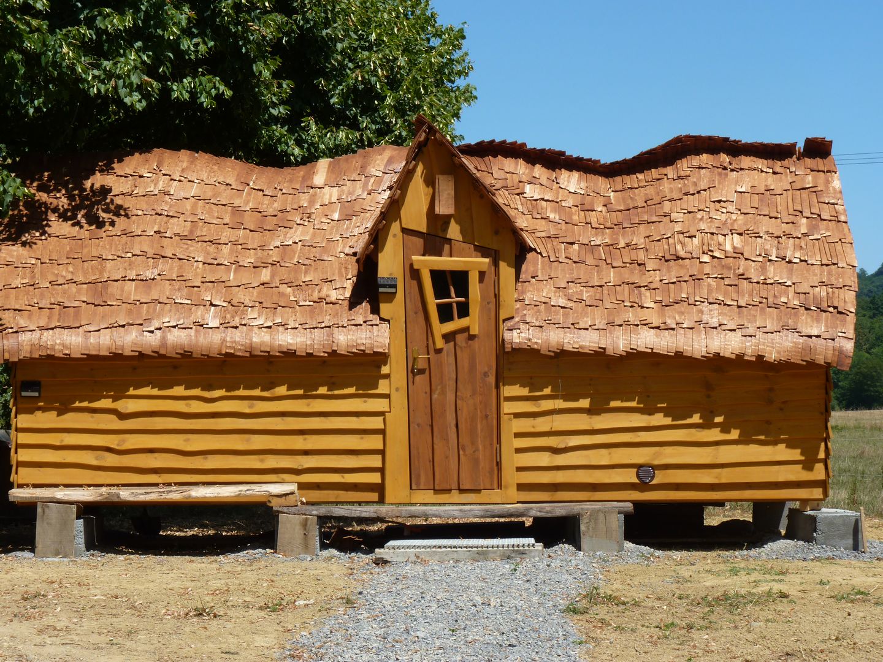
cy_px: 331
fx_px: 2398
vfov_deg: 15.7
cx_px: 442
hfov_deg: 20.9
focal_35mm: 94
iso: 80
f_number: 5.6
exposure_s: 1/320
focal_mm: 16.7
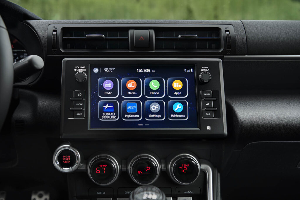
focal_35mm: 35
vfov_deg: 37.9
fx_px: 292
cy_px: 100
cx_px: 150
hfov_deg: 54.4
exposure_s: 1/125
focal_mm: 35
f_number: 4
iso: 500
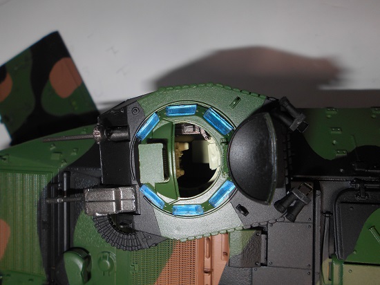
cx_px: 190
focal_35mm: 30
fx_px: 329
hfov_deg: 60.0
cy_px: 142
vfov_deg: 46.8
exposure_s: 1/30
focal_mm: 5.1
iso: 80
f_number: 8.5
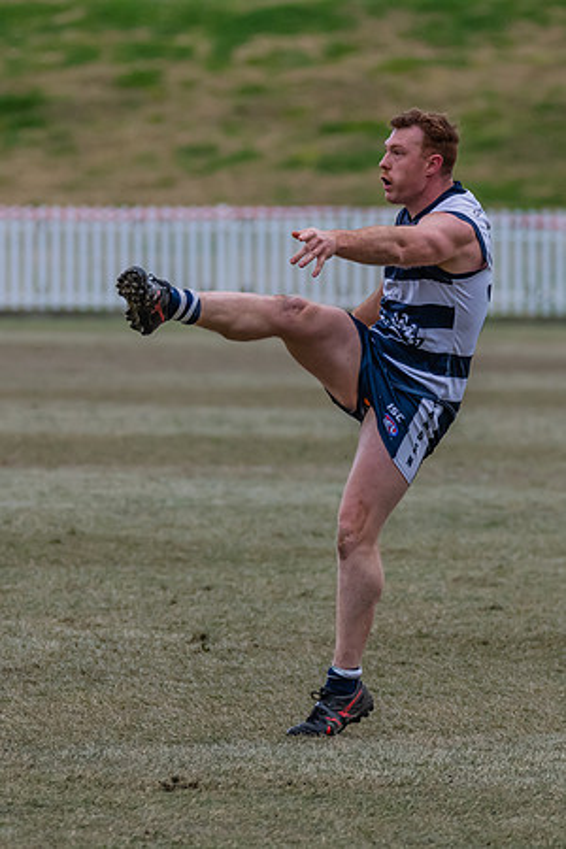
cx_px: 212
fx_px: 15322
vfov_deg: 3.2
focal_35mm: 650
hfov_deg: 2.1
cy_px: 389
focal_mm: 350
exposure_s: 1/1600
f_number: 6
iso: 1250
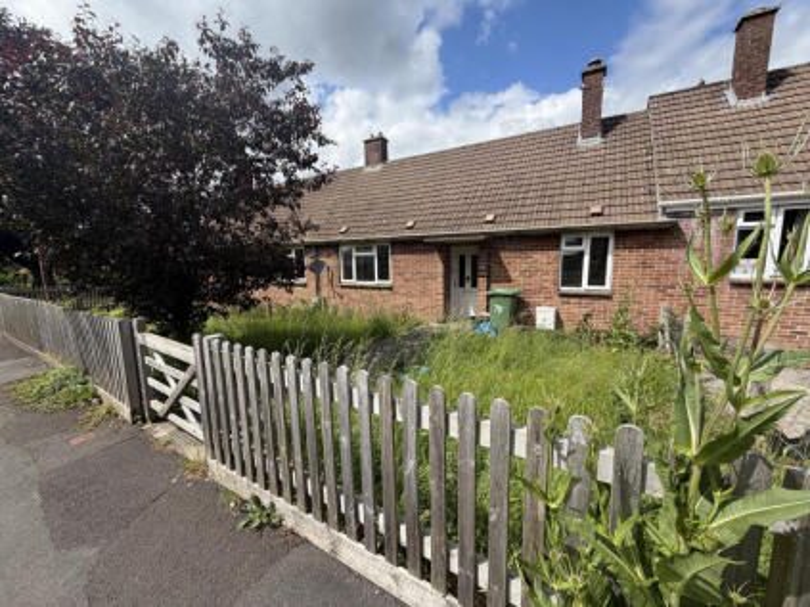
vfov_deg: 85.6
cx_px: 405
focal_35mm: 14
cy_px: 304
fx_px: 328
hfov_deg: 102.1
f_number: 2.2
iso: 25
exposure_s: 1/770
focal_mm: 2.22
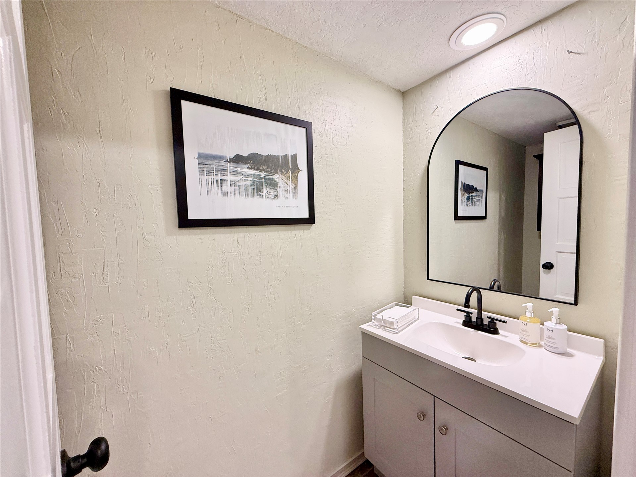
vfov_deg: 85.7
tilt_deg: -3.1
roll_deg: +1.5
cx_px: 318
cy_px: 238
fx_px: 257
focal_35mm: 14
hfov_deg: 102.1
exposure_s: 1/120
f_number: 2.2
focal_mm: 2.22
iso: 160
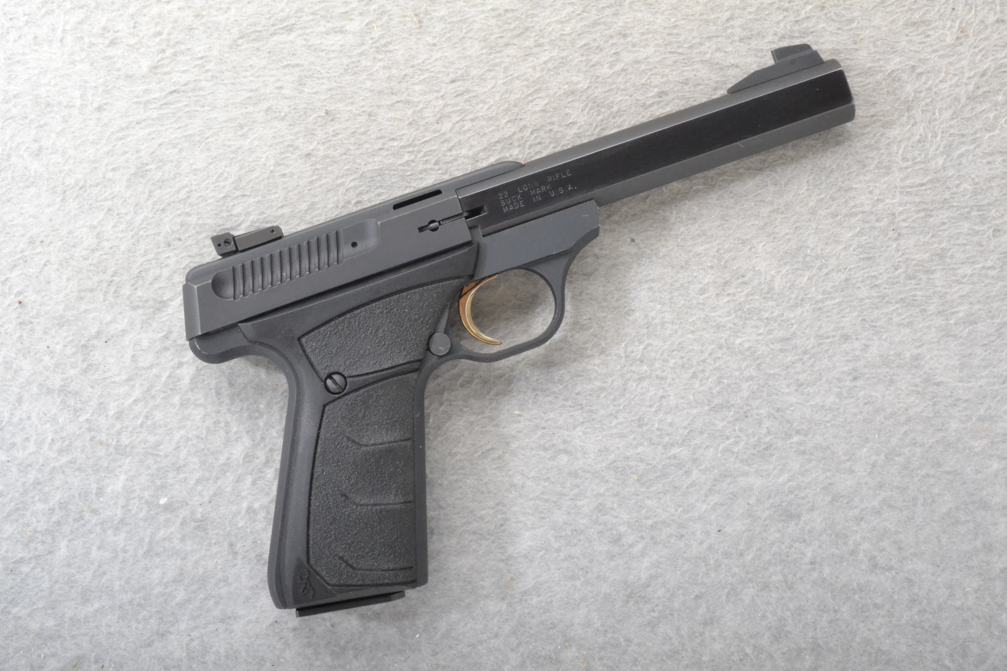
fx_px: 1468
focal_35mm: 52
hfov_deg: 37.9
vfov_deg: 25.8
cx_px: 504
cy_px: 336
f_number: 20
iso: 3200
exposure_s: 1/160
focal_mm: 35
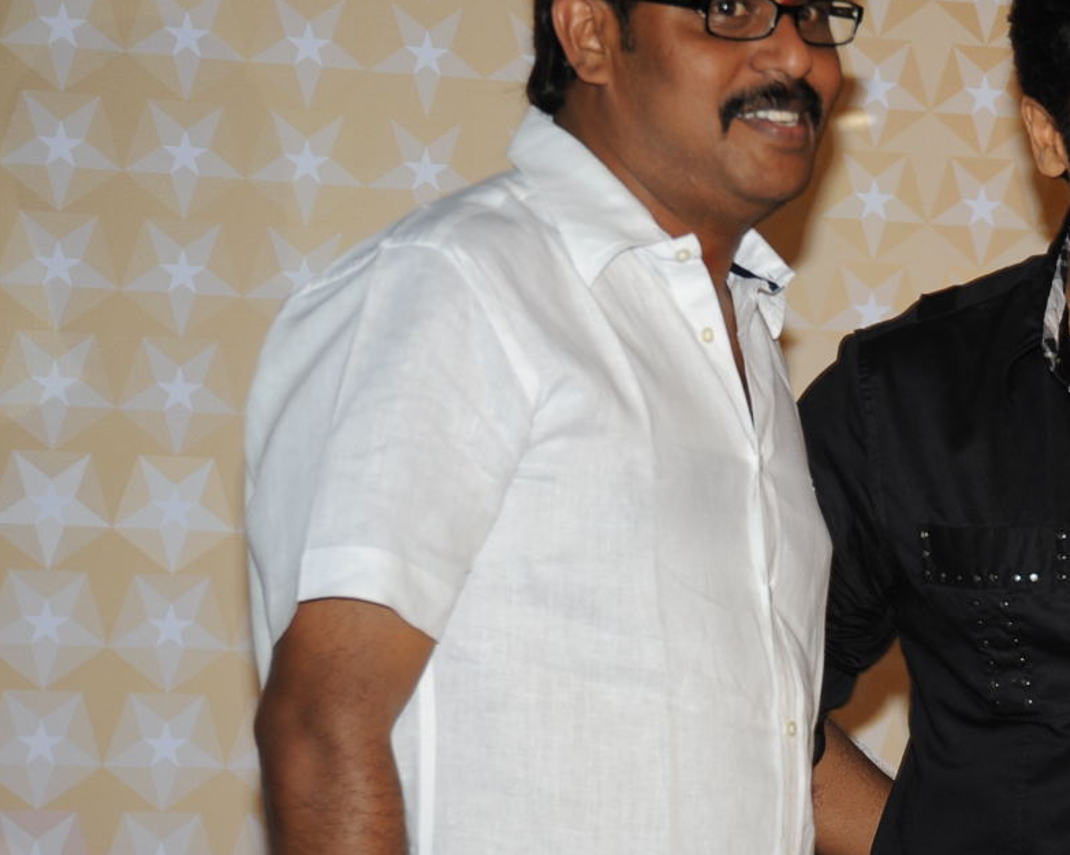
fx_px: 7282
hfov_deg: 8.4
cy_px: 502
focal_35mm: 230
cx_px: 988
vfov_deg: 6.7
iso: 200
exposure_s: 1/125
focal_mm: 120
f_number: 5.6
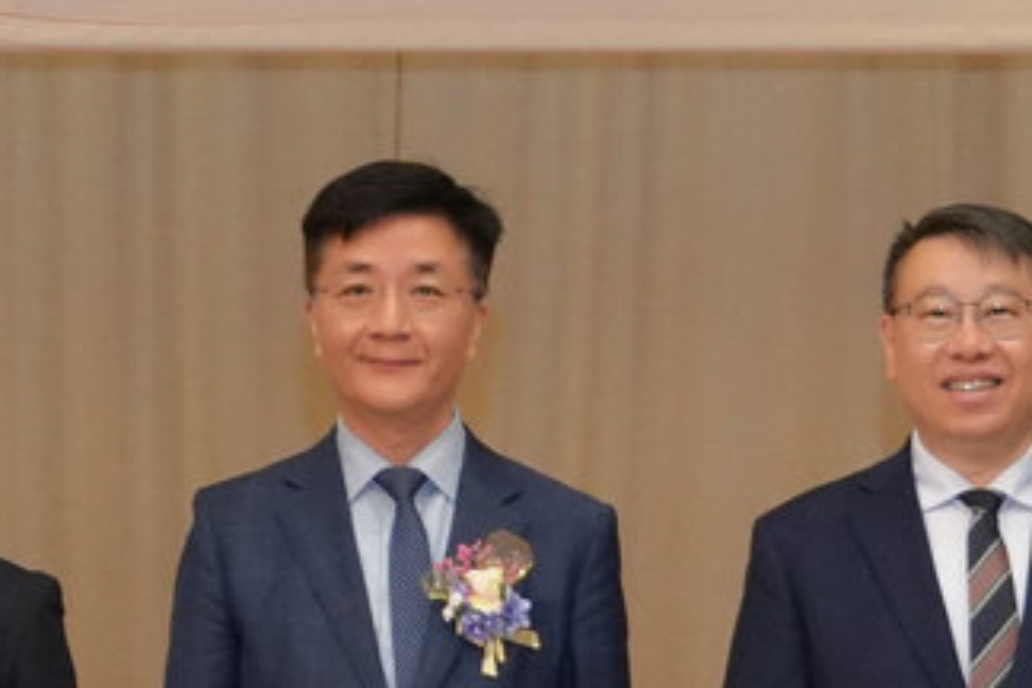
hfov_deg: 8.1
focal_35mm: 255
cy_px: 201
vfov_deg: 5.4
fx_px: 7309
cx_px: 395
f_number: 4.5
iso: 1600
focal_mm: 34
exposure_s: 1/160
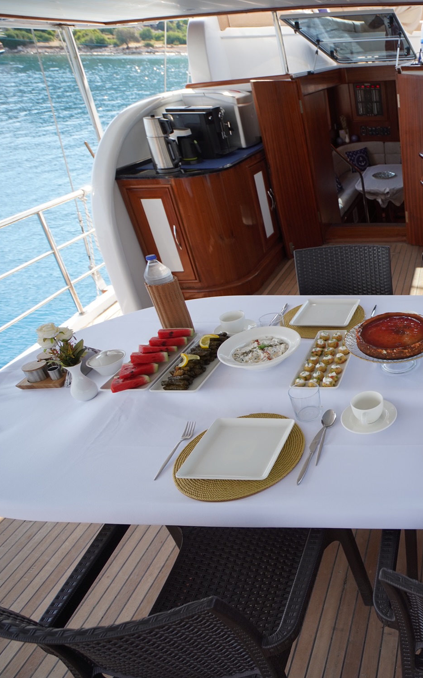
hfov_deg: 39.8
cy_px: 346
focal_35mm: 25
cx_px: 469
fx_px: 461
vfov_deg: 72.5
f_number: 4
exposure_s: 1/400
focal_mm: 16
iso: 250
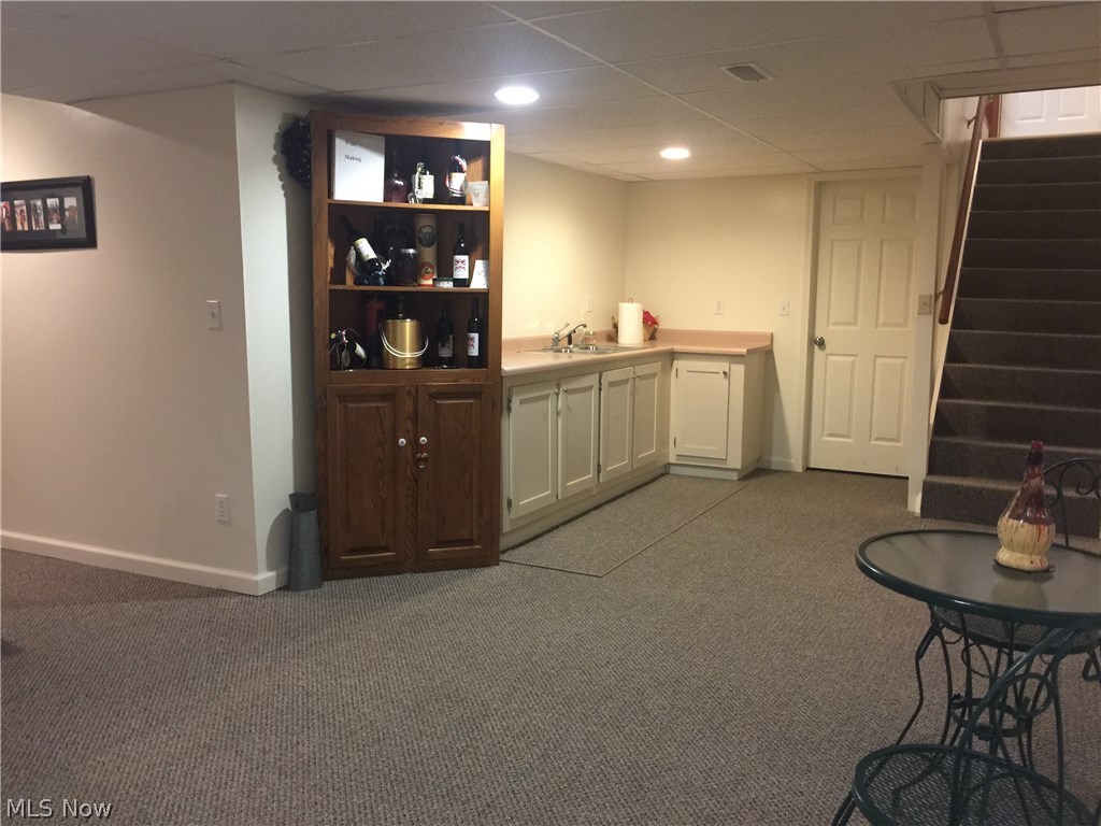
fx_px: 922
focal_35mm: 29
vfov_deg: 48.2
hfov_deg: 61.7
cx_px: 550
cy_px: 413
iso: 125
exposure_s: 1/8
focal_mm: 4.15
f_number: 2.2
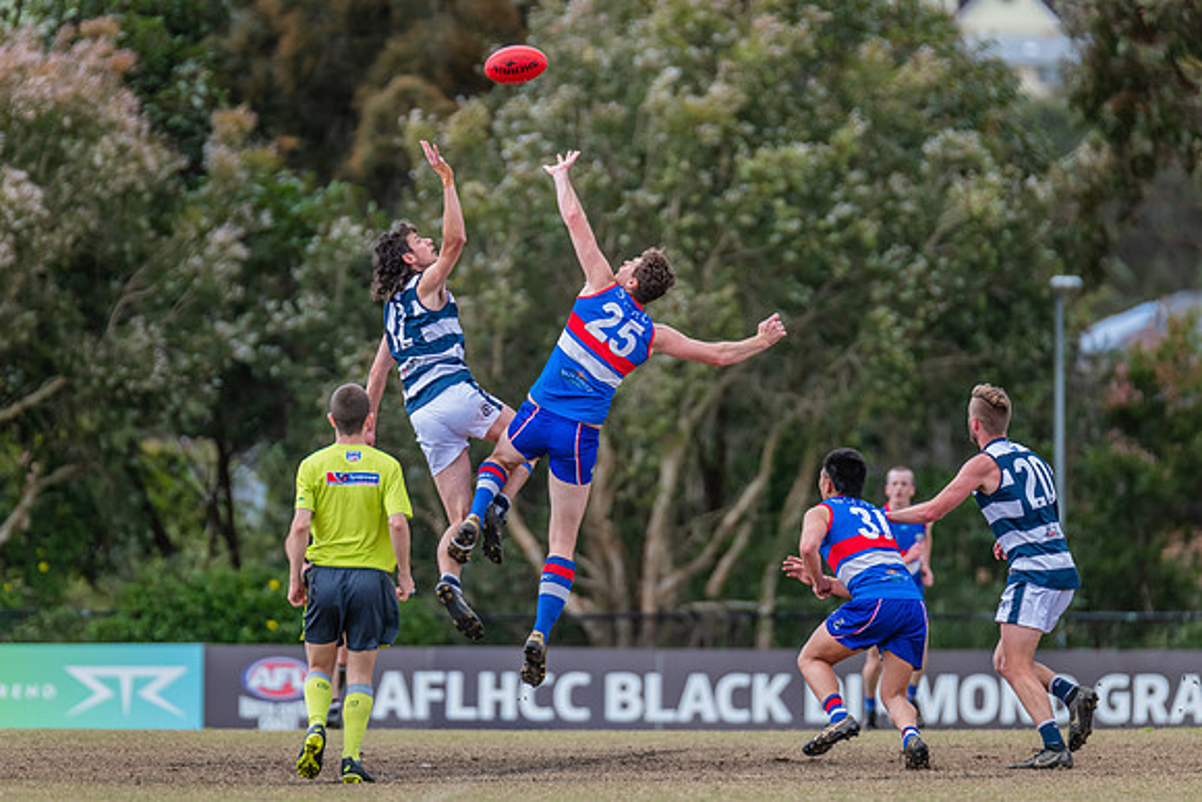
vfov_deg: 3.6
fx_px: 12618
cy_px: 389
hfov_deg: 5.5
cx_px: 577
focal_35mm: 378
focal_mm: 360
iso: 800
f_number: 4.5
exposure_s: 1/1600
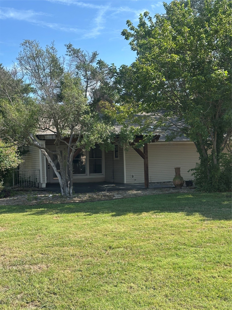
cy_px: 155
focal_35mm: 48
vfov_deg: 39.7
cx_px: 116
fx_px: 429
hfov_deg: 30.3
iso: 64
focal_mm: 6.86
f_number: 1.78
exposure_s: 1/1695
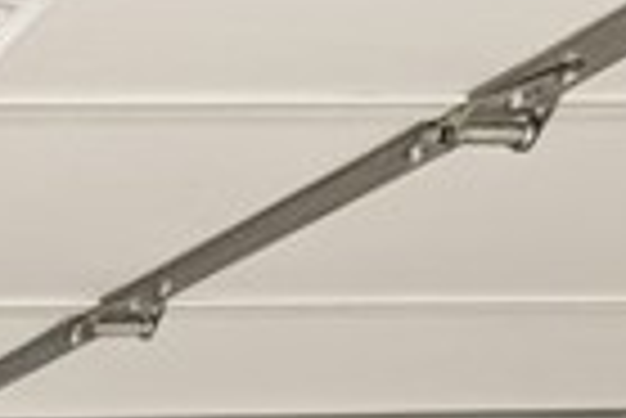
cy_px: 1076
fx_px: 1793
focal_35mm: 103
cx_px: -1252
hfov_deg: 11.4
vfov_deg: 10.8
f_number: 5.6
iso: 100
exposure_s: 1/25
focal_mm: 14
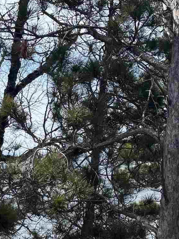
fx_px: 676
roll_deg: -0.2
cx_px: 139
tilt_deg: -4.8
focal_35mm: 98
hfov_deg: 15.0
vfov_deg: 19.7
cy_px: 209
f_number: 1.78
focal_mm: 6.76
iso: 80
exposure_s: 1/2611
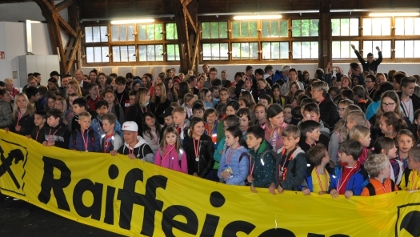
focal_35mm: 43
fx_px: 479
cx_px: 240
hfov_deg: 47.2
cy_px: 115
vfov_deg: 27.8
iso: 800
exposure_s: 1/60
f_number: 3.5
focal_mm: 18
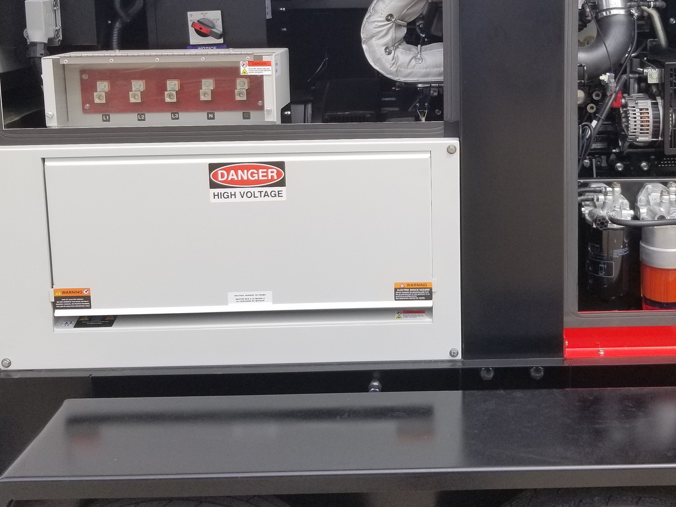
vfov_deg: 33.4
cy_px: 104
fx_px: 820
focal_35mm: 42
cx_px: 460
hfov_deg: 44.0
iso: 50
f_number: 1.7
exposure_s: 1/2132
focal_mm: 4.25
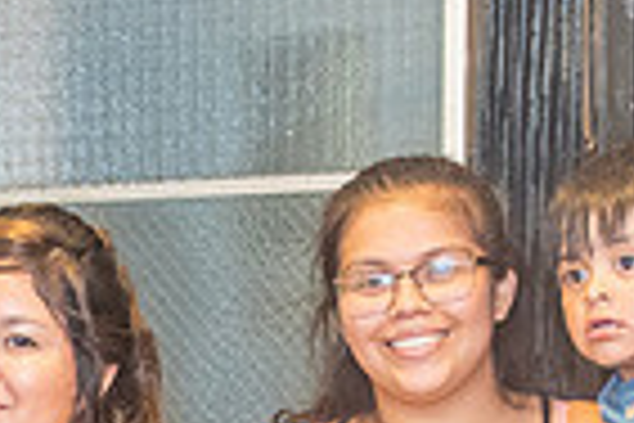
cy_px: 827
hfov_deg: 10.5
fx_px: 3363
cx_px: -209
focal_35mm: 191
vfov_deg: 7.0
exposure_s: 1/125
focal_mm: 29
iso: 1000
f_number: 2.8
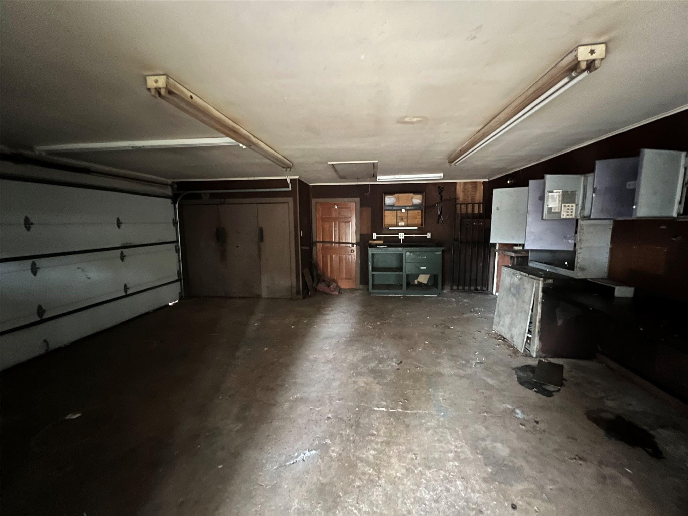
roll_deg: +1.0
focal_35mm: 13
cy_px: 258
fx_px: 258
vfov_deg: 89.9
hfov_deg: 106.2
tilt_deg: -8.1
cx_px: 344
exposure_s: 1/11
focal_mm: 1.57
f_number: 1.8
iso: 500
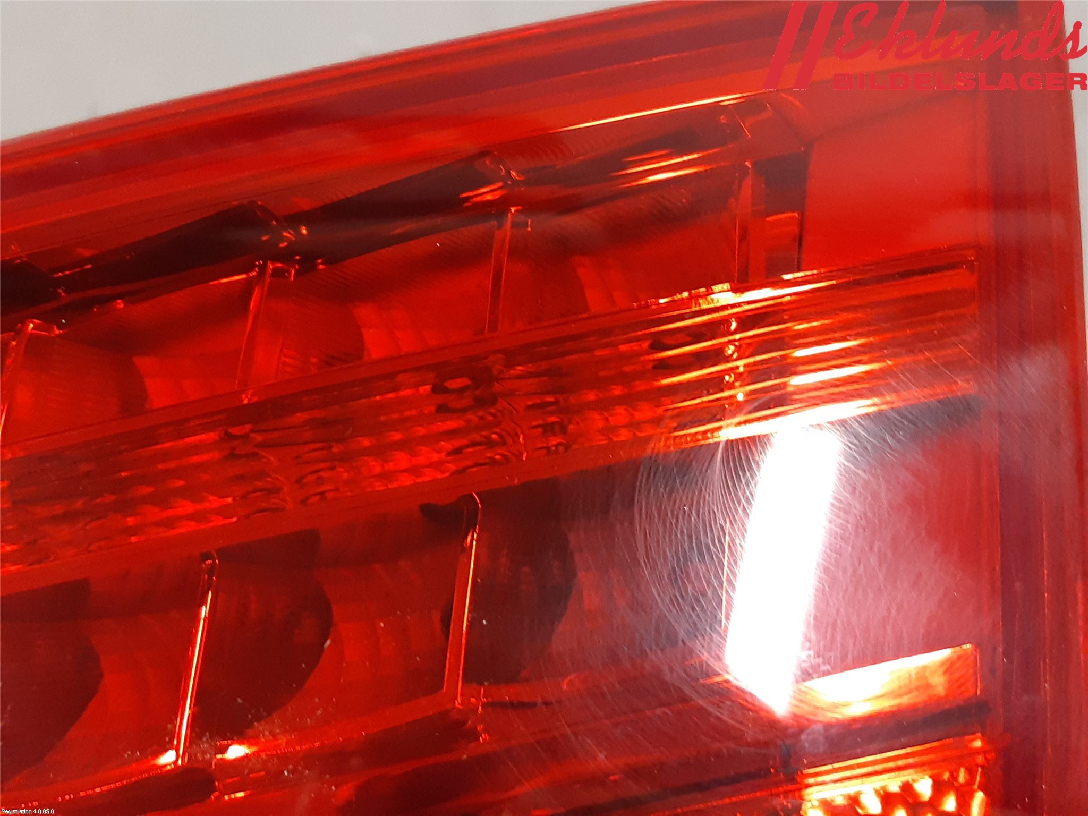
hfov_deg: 67.3
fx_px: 817
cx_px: 544
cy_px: 408
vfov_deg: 53.1
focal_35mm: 26
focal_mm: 3.93
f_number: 1.7
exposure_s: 1/50
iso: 250
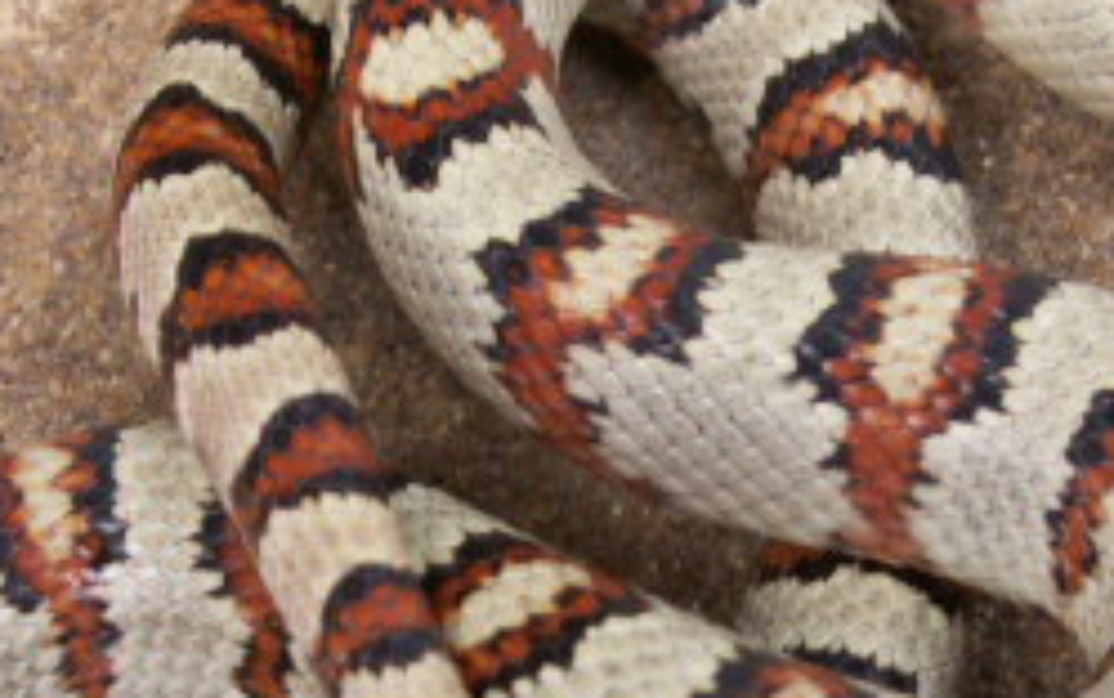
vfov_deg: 7.8
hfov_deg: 12.4
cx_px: 734
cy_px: 515
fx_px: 5134
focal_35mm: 169
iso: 50
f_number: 4
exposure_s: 1/80
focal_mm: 10.28
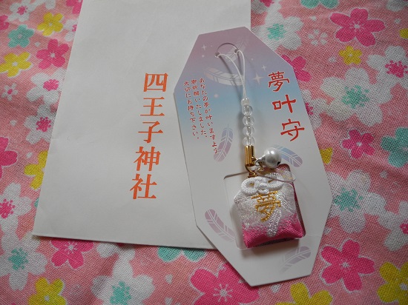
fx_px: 330
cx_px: 204
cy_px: 152
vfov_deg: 49.7
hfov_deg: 63.5
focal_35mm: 28
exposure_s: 1/51.2
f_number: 2.8
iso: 100
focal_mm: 6
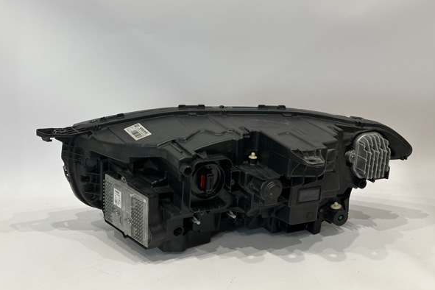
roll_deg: +3.7
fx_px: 652
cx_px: 209
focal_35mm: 54
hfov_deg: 36.9
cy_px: 123
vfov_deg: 25.0
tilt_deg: -14.1
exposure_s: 1/50
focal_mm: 6.86
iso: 80
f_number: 1.78
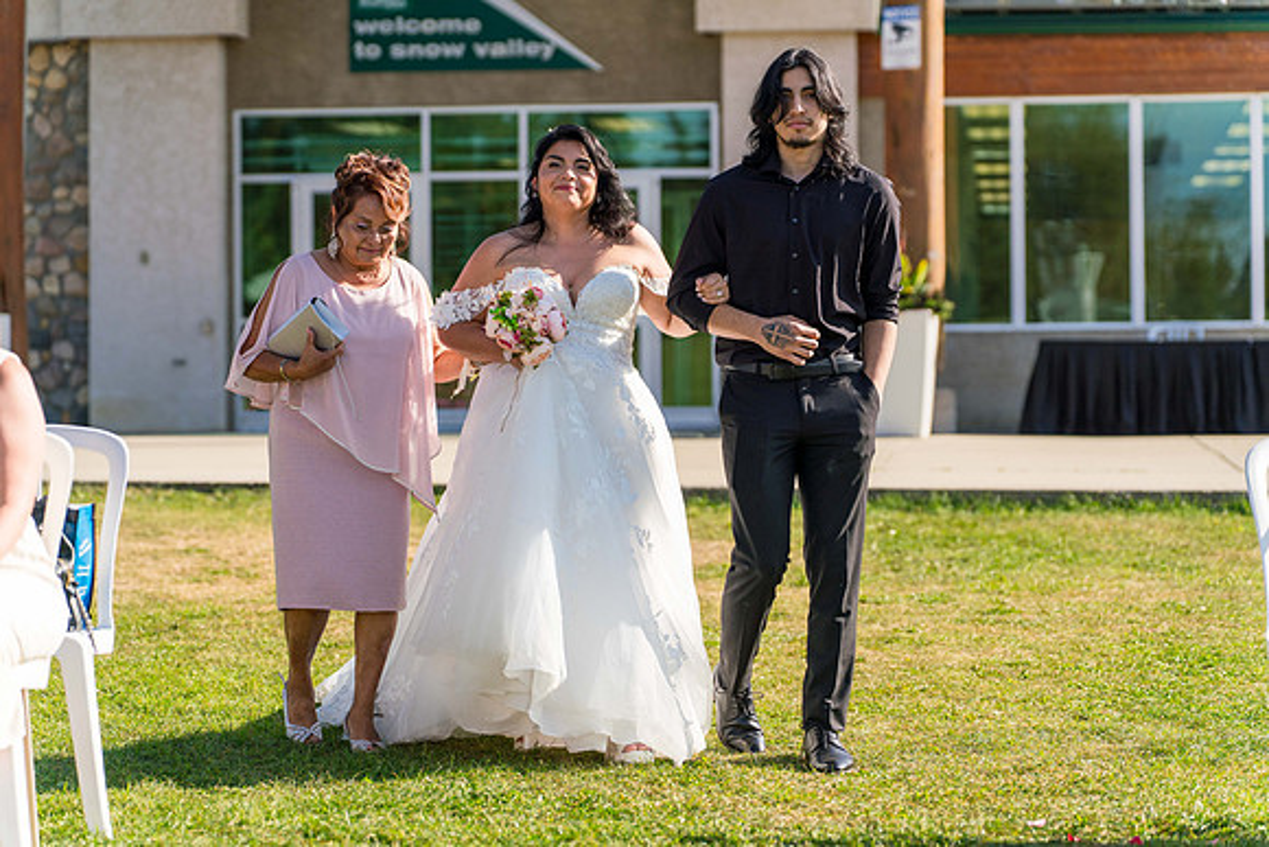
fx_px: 3455
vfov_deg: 14.0
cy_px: 424
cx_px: 634
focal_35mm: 98
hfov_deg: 20.8
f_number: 3.2
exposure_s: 1/2000
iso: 250
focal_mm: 98
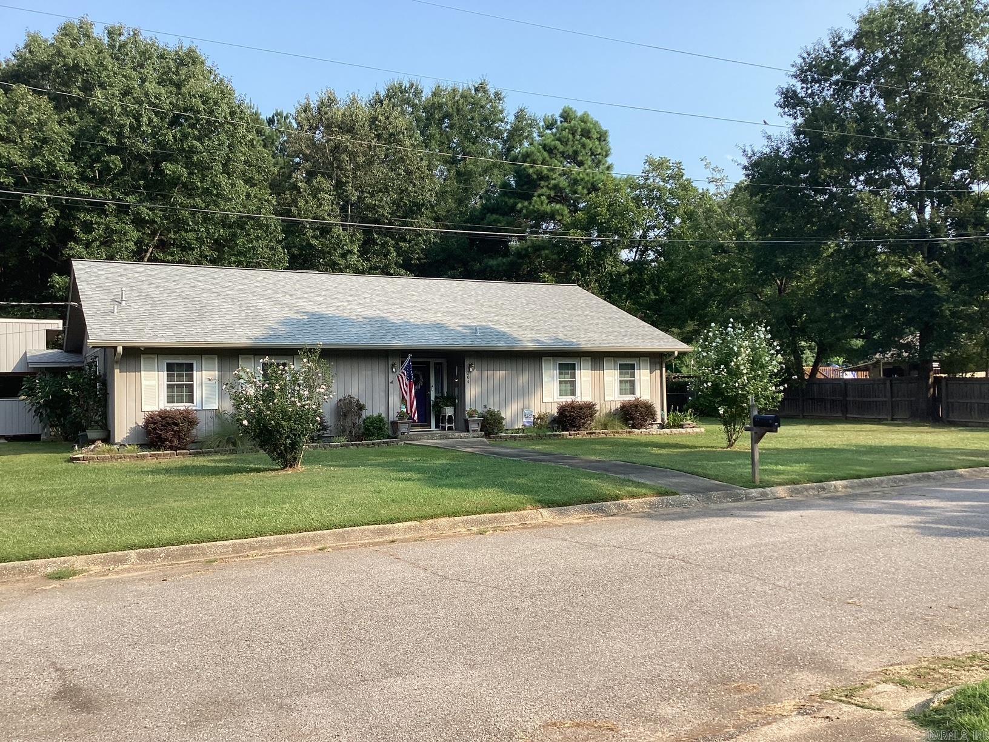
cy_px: 371
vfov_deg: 45.4
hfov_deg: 58.4
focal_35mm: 31
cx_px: 494
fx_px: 886
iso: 25
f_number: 2.4
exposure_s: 1/734
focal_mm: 3.3
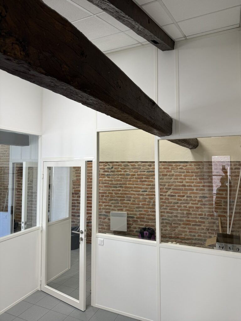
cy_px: 160
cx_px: 120
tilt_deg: +4.3
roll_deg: -0.9
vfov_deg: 71.6
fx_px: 223
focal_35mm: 24
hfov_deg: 56.8
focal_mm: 6.76
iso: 100
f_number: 1.78
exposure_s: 1/100
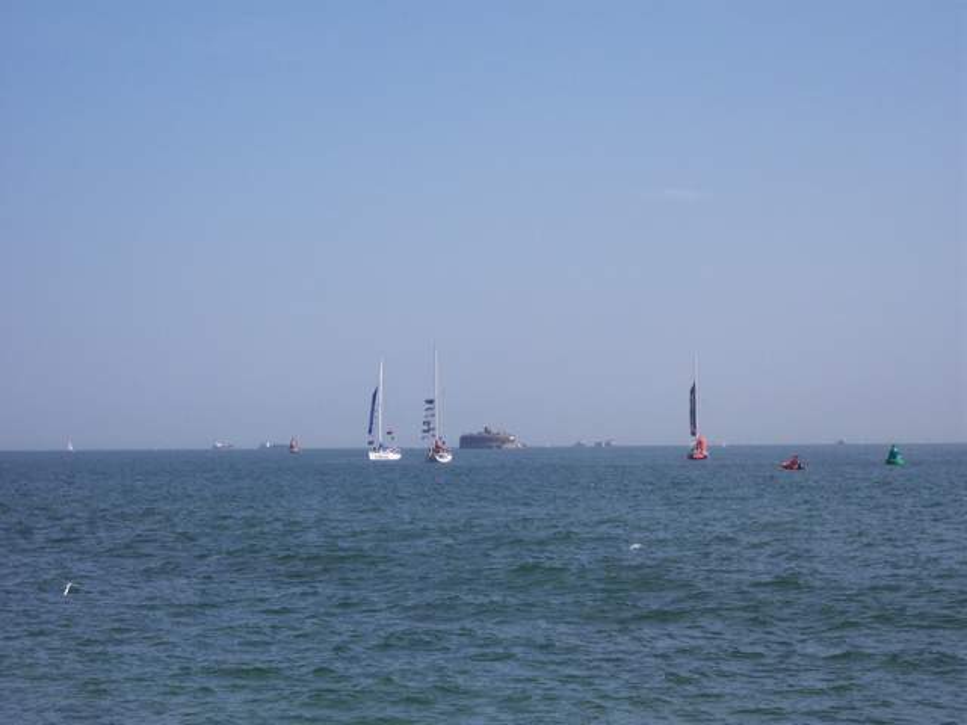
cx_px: 484
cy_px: 362
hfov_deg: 17.3
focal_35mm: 114
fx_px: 3185
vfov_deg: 13.0
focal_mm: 24
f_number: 8
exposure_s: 1/350
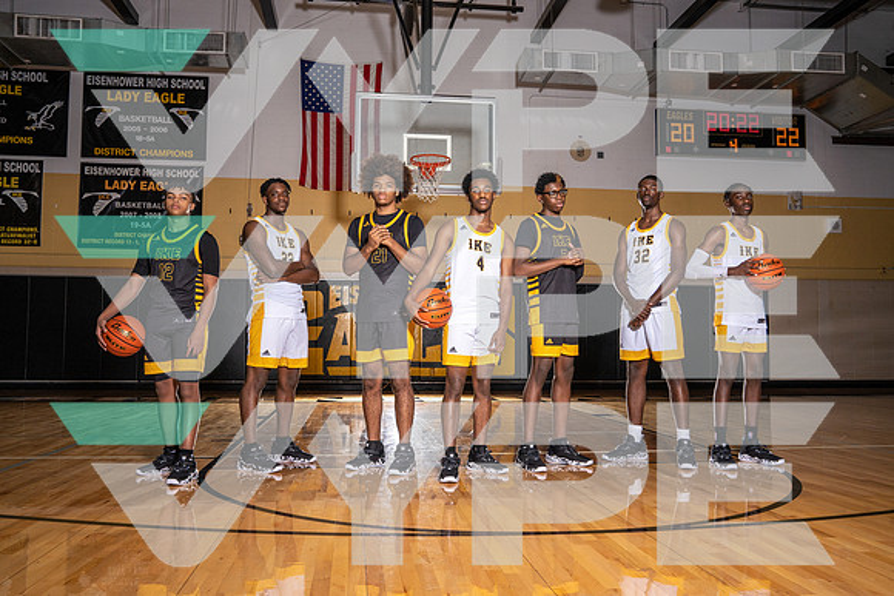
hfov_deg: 62.0
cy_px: 298
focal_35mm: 30
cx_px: 447
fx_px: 744
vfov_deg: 43.7
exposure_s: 1/200
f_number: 9
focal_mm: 29
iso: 320
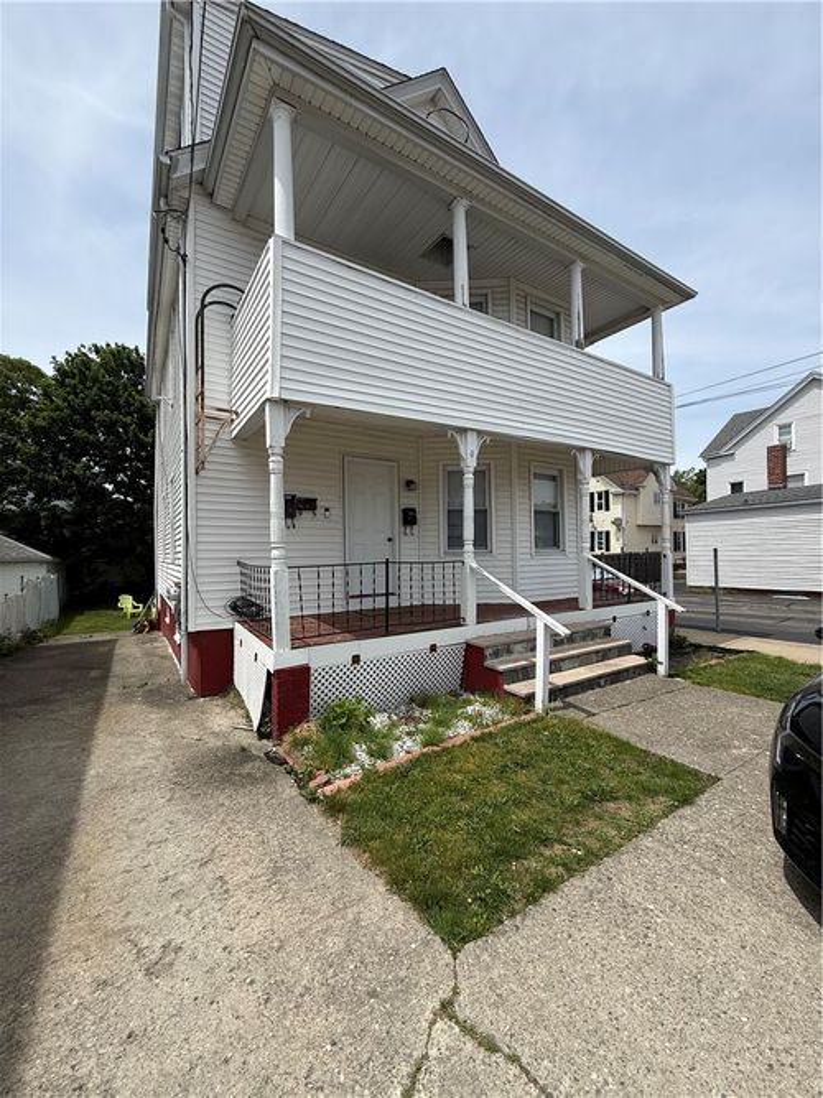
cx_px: 412
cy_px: 549
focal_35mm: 14
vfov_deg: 102.1
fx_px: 444
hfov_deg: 85.7
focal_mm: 2.22
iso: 50
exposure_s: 1/2024
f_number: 2.2
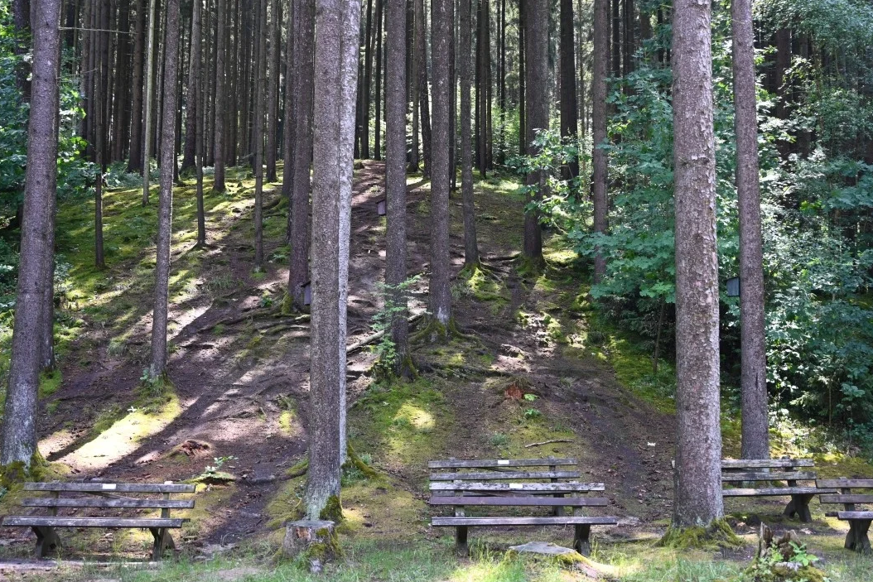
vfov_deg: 31.9
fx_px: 1019
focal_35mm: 42
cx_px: 432
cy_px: 296
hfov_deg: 46.4
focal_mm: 41
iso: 400
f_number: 4
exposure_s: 1/160
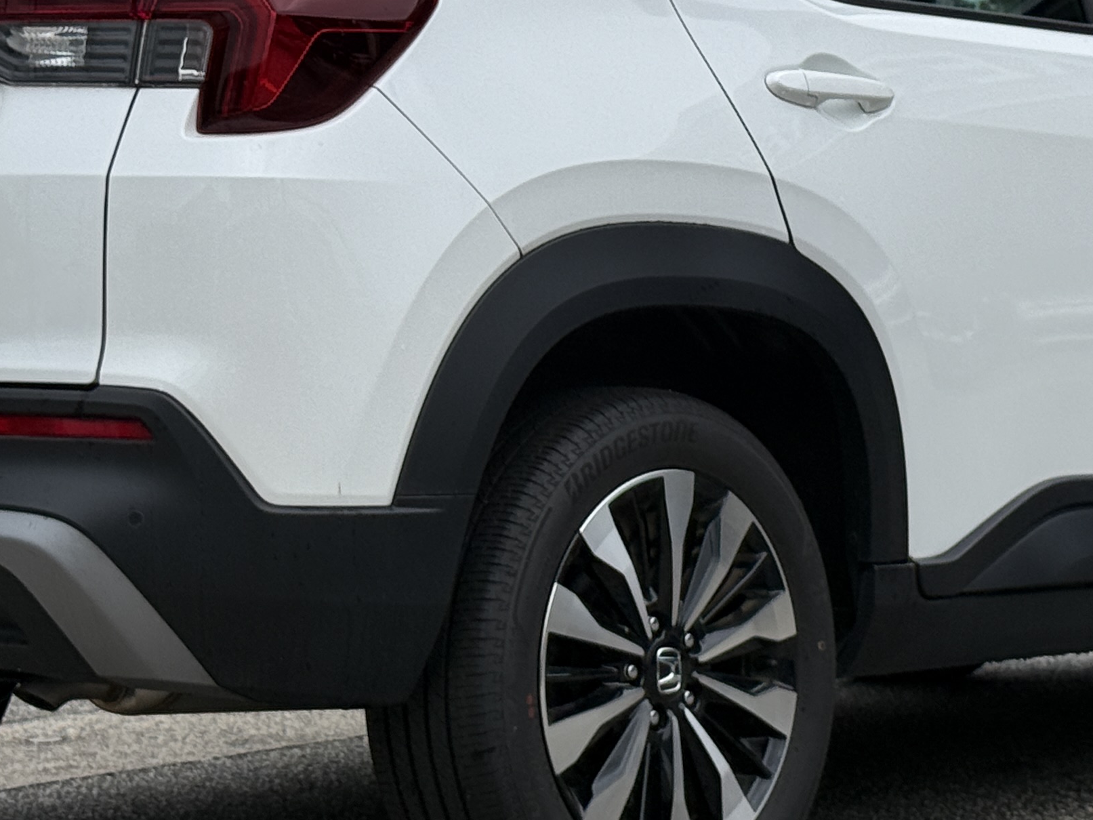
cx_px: 615
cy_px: 178
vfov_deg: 12.3
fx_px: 3789
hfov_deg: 16.4
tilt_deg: +2.4
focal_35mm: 120
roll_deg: +0.3
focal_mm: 6.76
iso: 64
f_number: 1.78
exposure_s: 1/1013
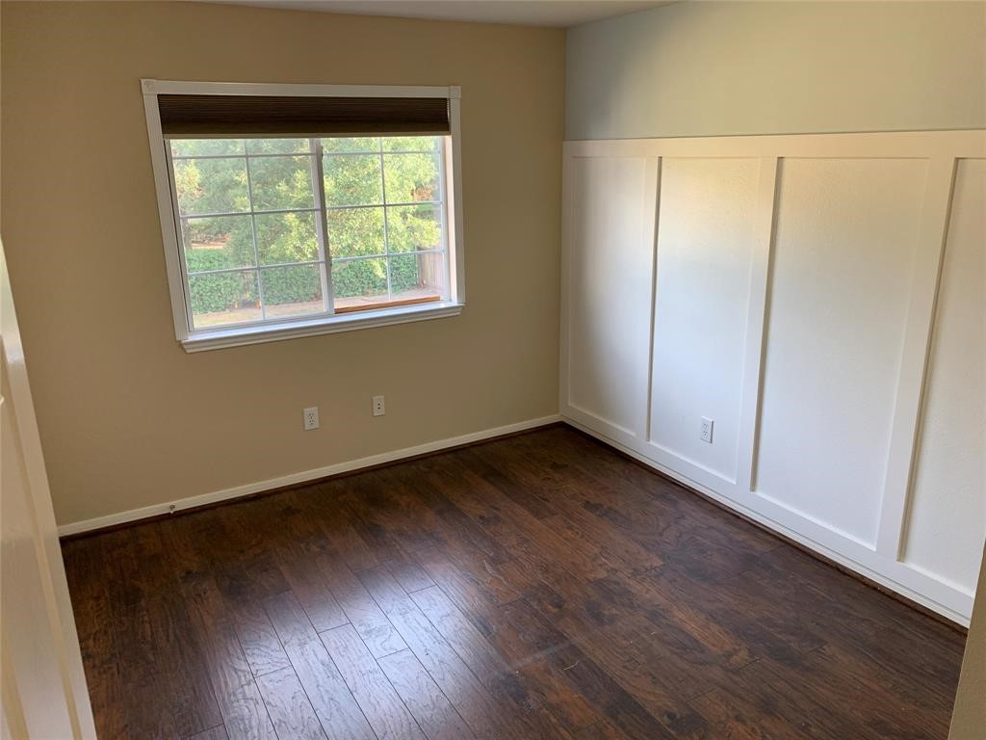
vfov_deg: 53.1
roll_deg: +0.5
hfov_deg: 67.3
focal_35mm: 26
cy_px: 370
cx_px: 493
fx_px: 741
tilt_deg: -16.5
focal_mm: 4.25
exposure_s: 1/60
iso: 80
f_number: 1.8
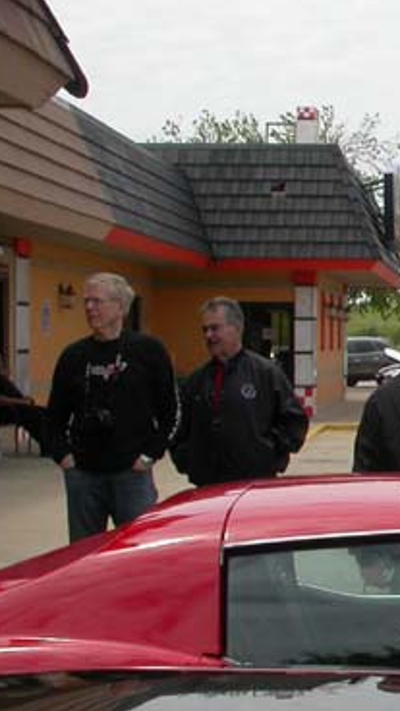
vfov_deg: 23.6
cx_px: 688
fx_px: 1697
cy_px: 413
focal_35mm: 90
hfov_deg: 12.4
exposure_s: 1/366
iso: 100
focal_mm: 7.85
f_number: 7.5
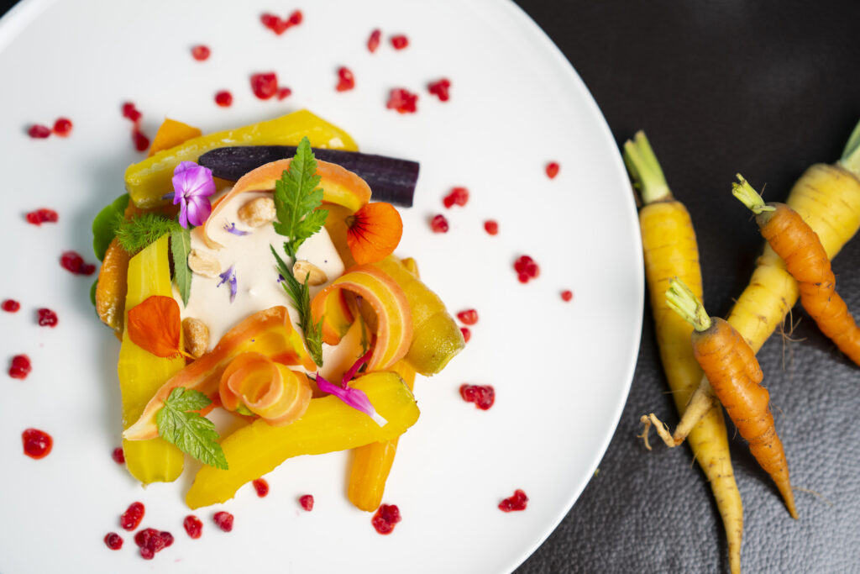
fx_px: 2031
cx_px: 430
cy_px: 287
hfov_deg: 23.9
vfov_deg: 16.1
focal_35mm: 85
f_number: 1.8
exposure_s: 1/200
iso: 400
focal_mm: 85
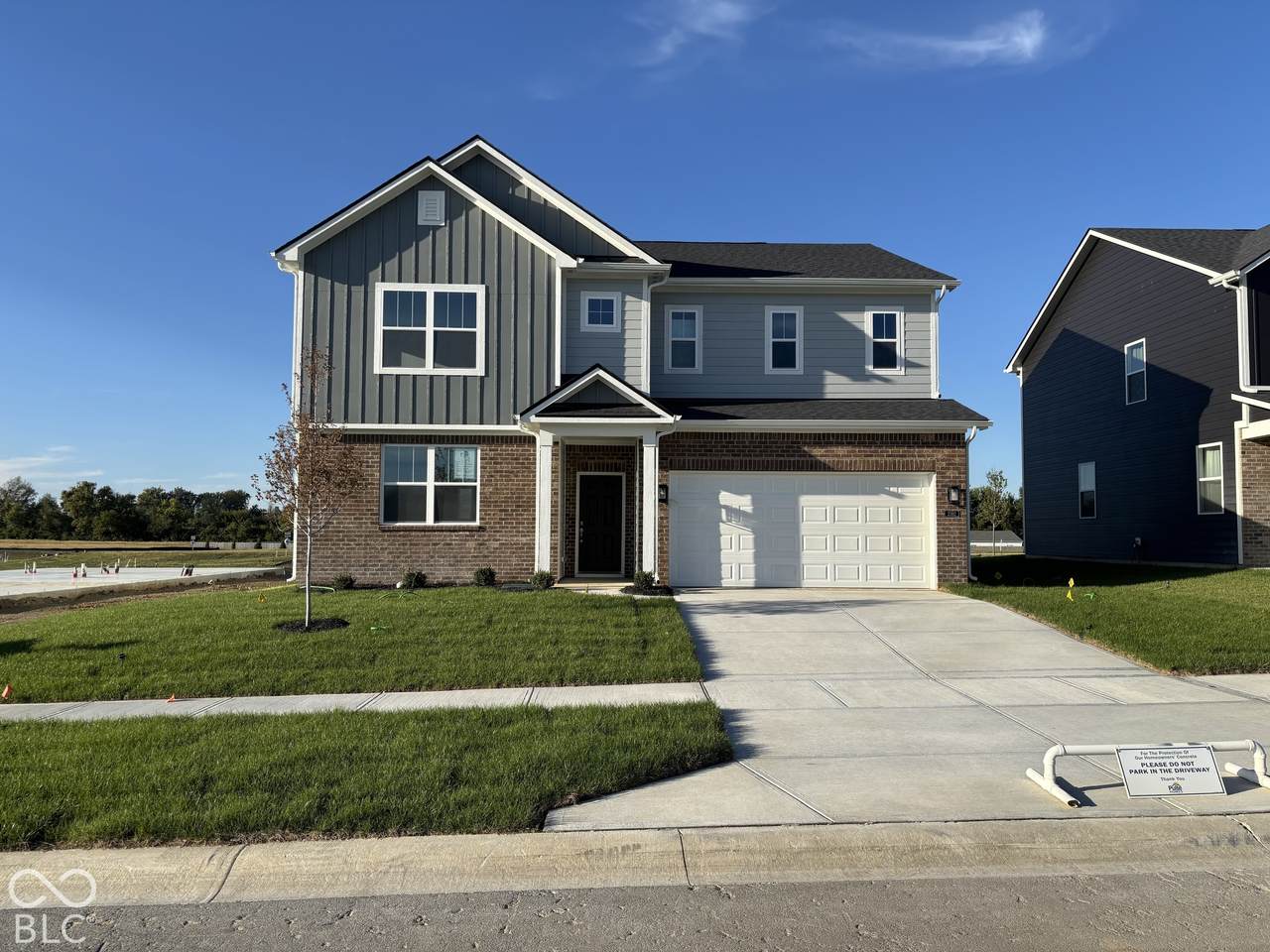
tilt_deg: +3.7
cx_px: 635
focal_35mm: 26
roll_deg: +0.1
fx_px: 954
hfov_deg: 67.3
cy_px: 476
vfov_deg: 53.1
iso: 50
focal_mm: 5.96
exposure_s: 1/2639
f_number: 1.6
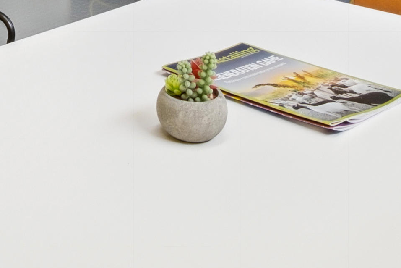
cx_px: 4
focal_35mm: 80
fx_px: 891
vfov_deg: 13.8
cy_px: -306
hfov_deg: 24.3
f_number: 11
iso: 640
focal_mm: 11.5
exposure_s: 1/15
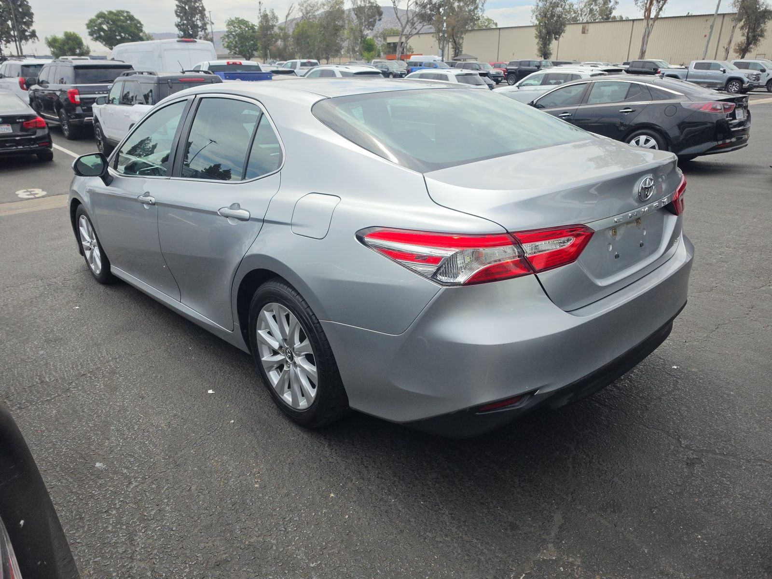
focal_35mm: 23
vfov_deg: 58.9
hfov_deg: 73.9
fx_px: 513
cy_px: 290
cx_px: 386
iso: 64
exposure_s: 1/7058
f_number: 1.4
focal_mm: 6.5
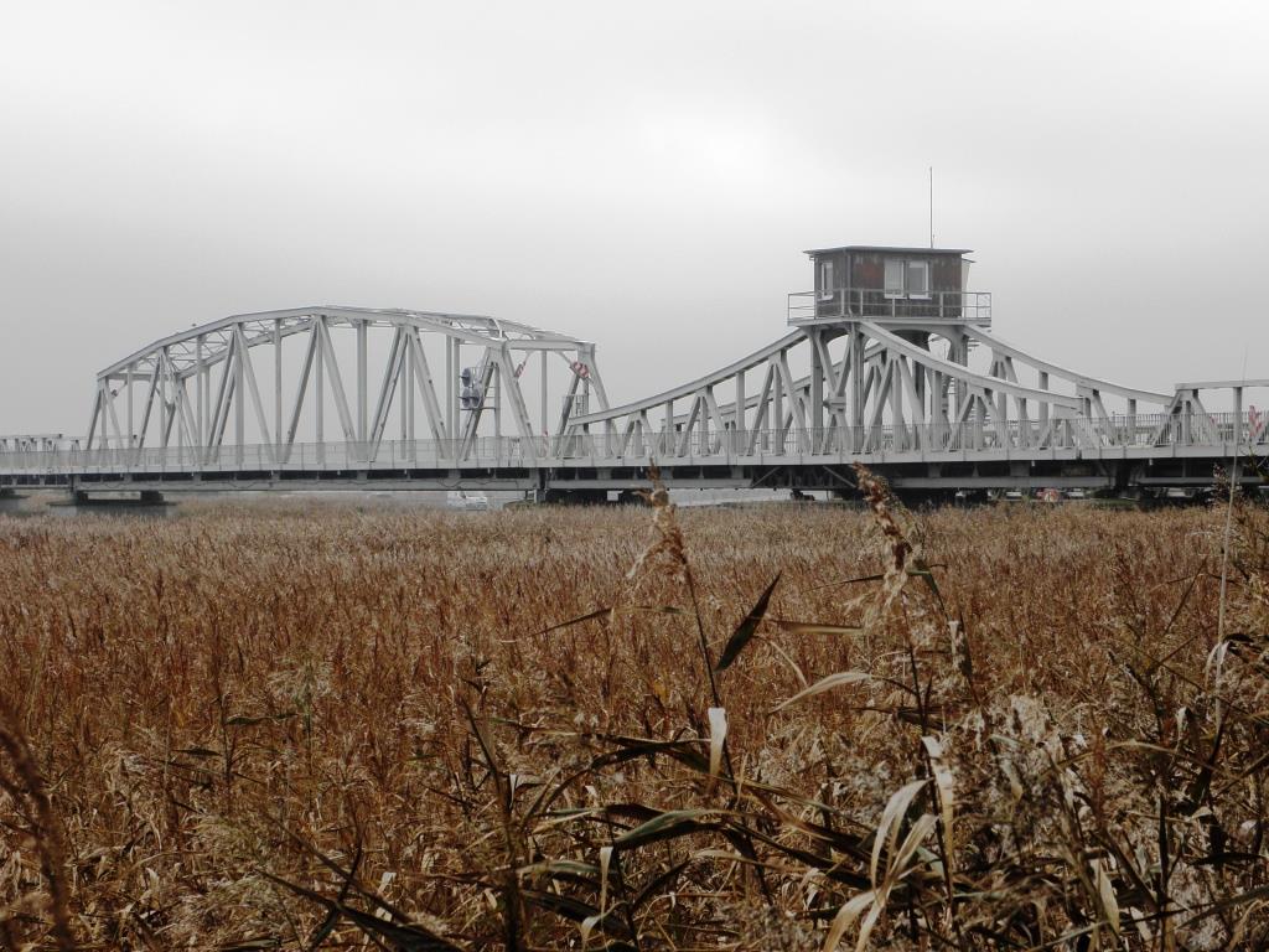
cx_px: 634
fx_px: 3263
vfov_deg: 16.6
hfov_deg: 22.0
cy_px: 476
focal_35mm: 89
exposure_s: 1/160
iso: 64
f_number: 5
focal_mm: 15.97
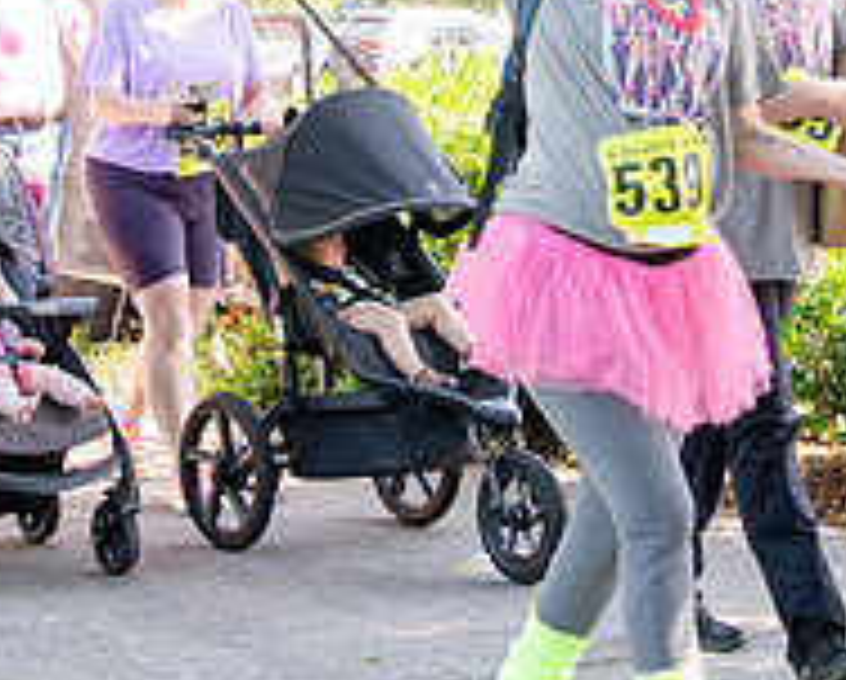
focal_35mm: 104
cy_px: 50
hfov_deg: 18.4
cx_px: 441
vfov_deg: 14.7
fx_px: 2608
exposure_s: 1/400
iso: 500
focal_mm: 24
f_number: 3.5
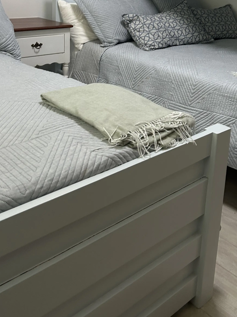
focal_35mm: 45
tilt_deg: -13.3
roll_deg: -5.9
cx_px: 140
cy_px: 59
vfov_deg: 40.2
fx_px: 411
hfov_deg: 32.1
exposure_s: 1/60
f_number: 1.5
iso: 160
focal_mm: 5.7
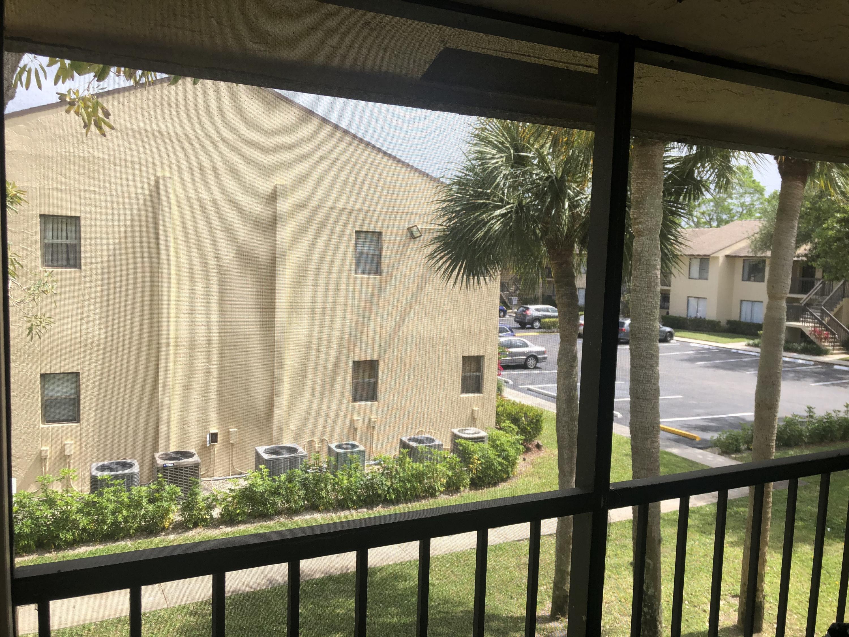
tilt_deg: -3.5
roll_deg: -1.8
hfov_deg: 63.4
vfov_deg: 49.7
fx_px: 687
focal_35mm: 28
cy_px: 318
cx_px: 424
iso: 20
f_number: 1.8
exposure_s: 1/899
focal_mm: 4
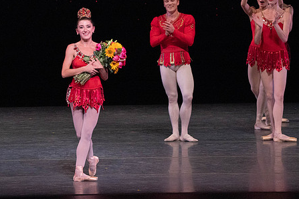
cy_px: 80
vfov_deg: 3.2
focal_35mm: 436
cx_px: 121
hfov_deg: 4.7
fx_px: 3621
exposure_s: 1/500
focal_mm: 336
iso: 16000
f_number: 14
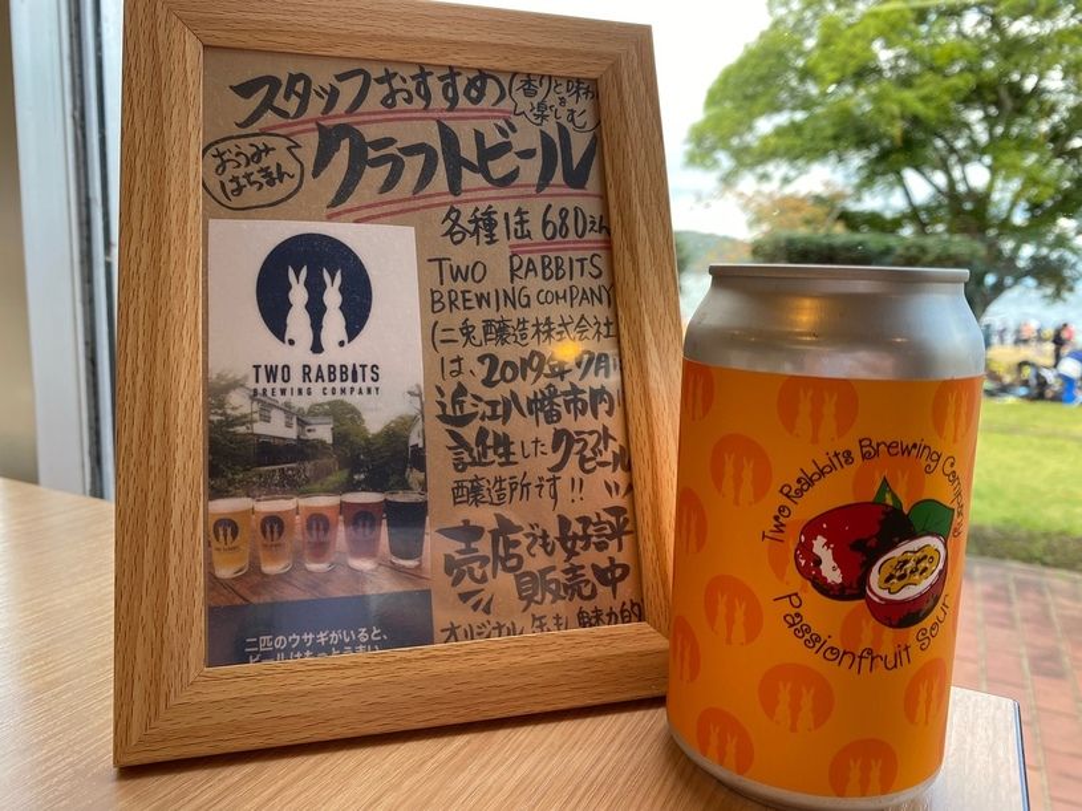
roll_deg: -2.6
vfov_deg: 53.1
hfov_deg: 67.3
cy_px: 406
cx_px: 541
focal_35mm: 26
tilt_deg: -8.9
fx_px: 813
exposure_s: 1/122
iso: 32
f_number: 1.8
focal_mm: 4.25
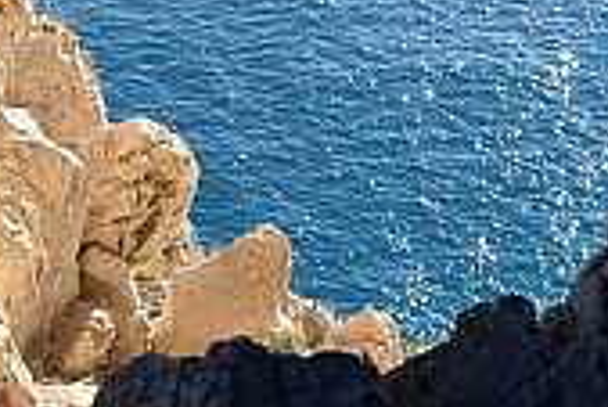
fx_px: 1842
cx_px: -54
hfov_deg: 18.1
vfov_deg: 12.4
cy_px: -11
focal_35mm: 109
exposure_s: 1/200
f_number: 10
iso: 200
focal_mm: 24
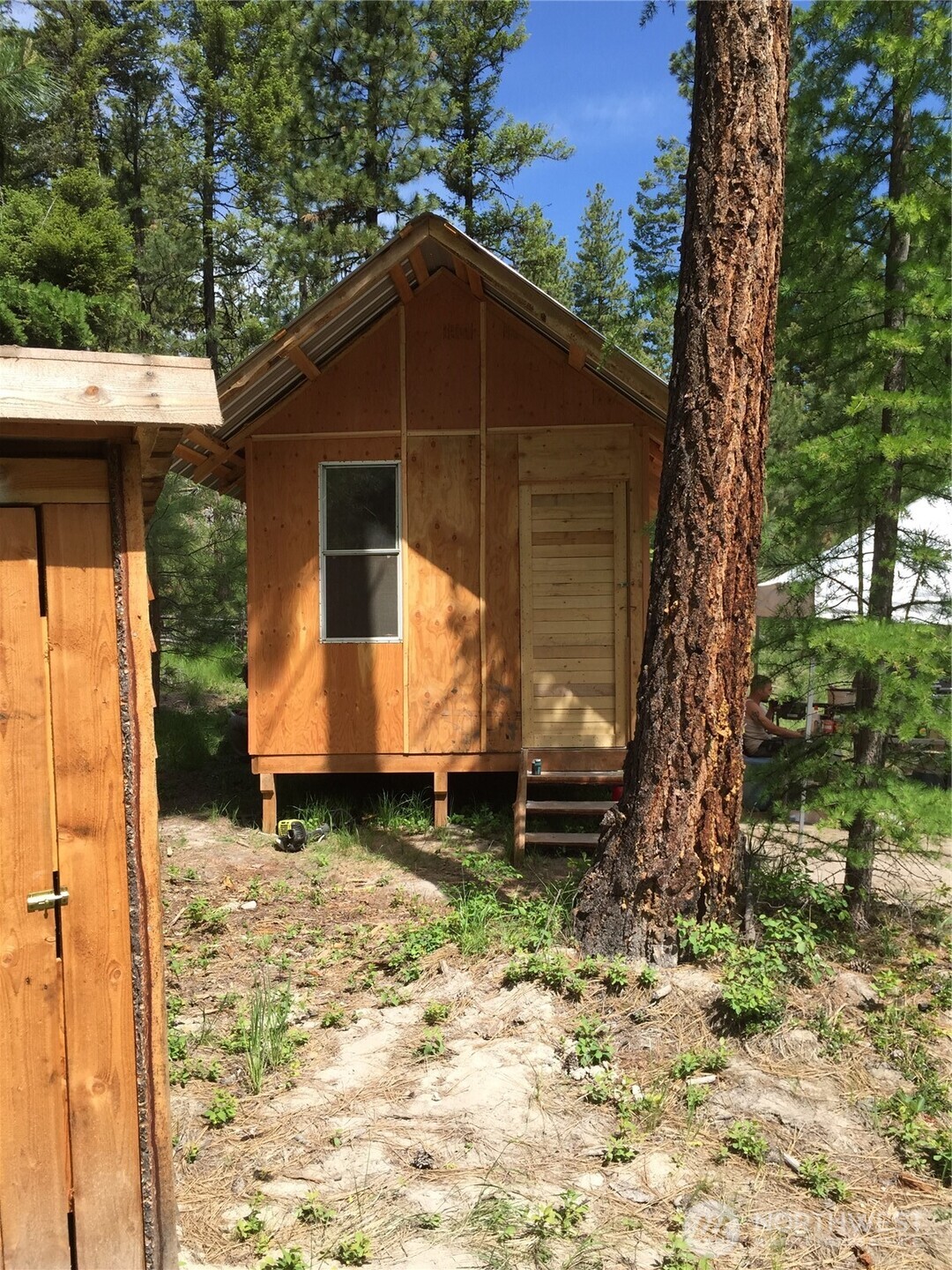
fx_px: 1063
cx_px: 476
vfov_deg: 61.7
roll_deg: -0.6
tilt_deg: -2.8
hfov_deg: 48.2
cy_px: 635
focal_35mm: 29
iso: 32
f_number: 2.2
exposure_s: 1/1130
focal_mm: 4.15
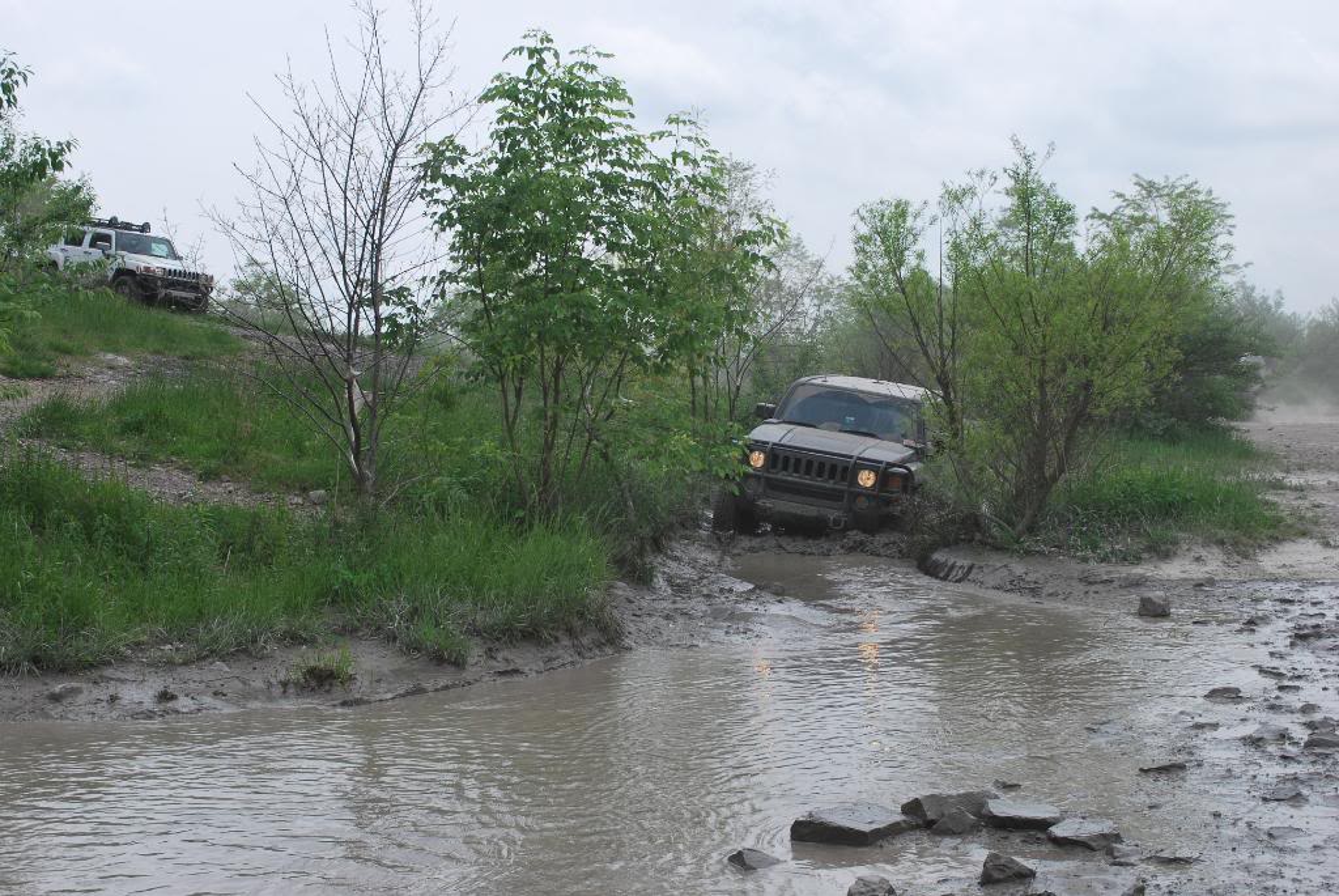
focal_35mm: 52
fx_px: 1955
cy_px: 448
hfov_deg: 37.8
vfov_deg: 25.8
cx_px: 670
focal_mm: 35
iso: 160
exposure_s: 1/250
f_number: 10
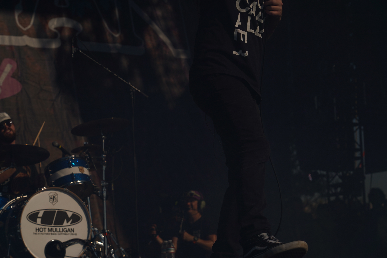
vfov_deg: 13.0
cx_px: 194
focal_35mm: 105
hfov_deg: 19.5
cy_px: 129
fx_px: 1129
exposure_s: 1/1250
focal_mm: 105
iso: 100
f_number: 8
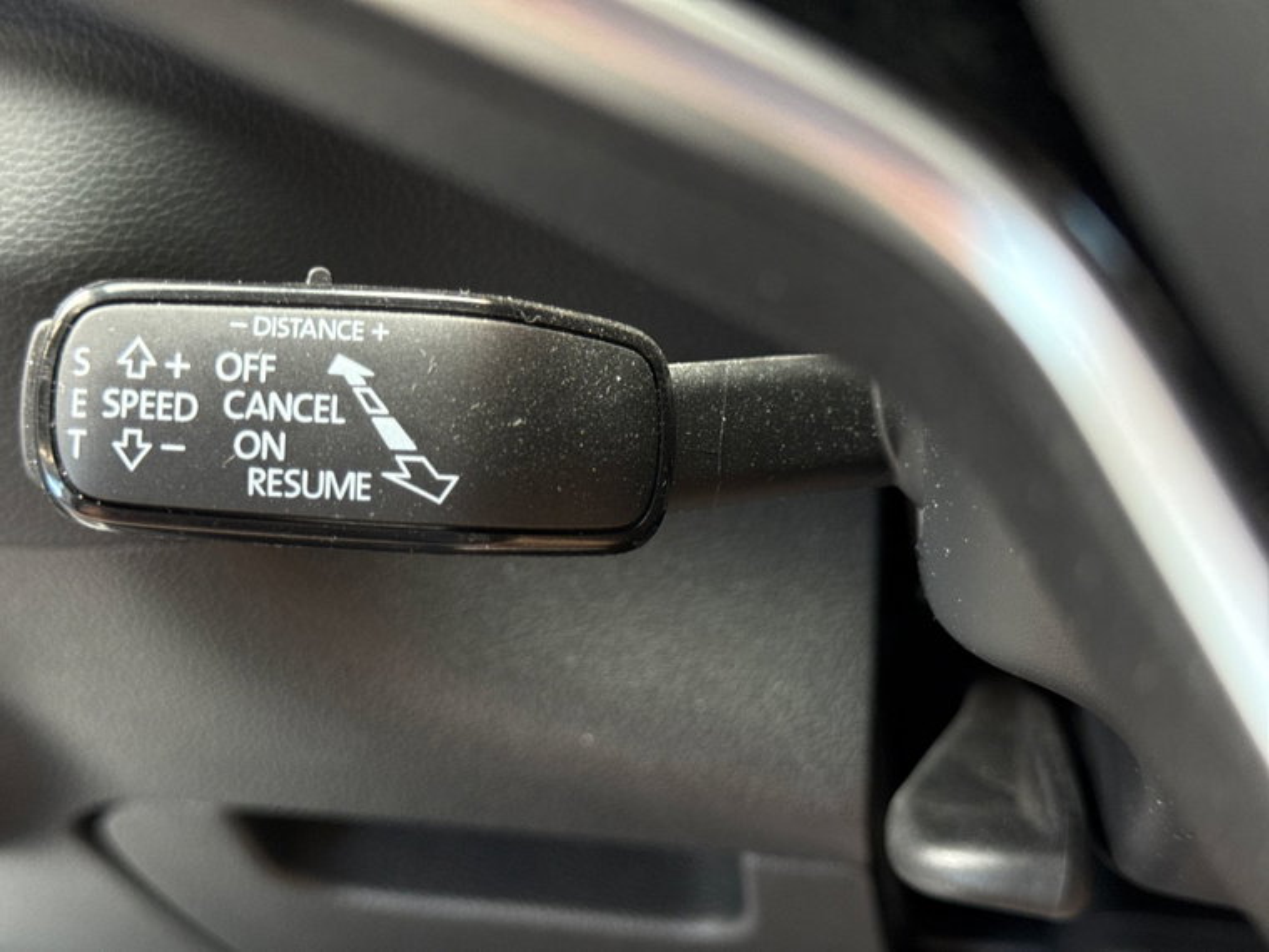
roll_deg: +3.5
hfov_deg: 39.7
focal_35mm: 48
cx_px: 634
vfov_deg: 30.3
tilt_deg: -28.8
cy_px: 476
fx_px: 1760
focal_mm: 6.76
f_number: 1.78
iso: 200
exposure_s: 1/76
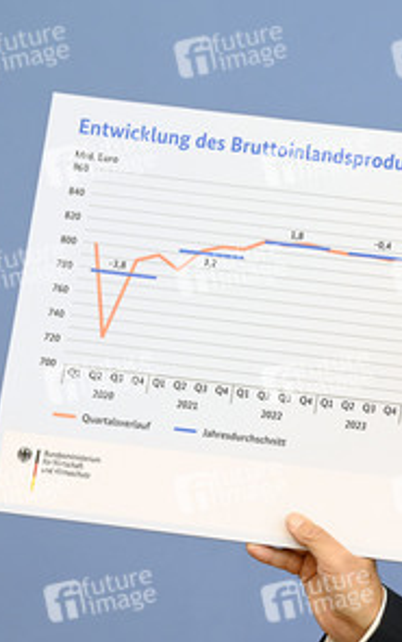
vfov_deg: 12.2
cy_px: 324
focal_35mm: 171
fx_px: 2990
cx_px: 477
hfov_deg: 7.6
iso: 3200
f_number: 5
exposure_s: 1/1000
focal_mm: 110
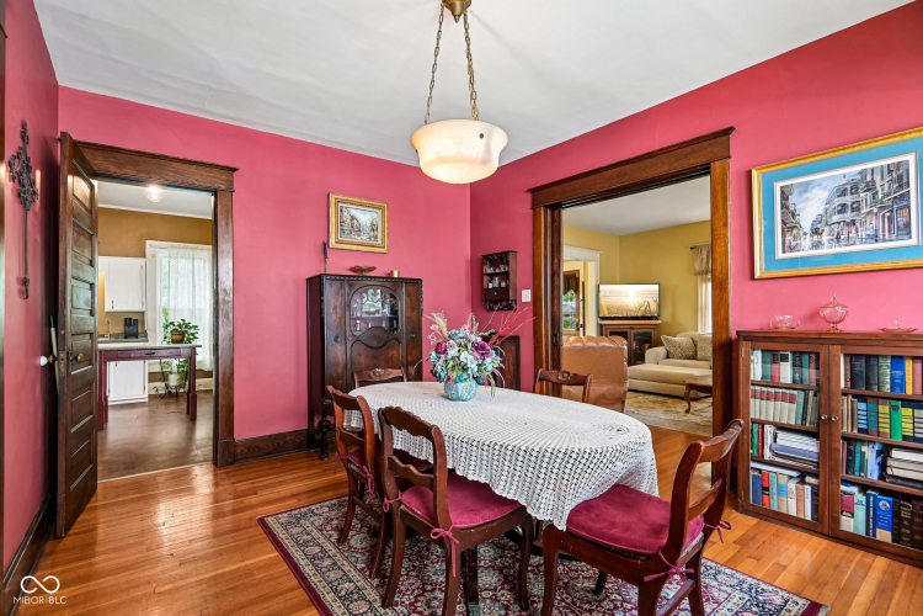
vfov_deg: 73.7
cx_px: 462
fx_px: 410
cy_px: 308
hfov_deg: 96.7
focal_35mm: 16
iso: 400
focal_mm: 16
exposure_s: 1/10
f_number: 8
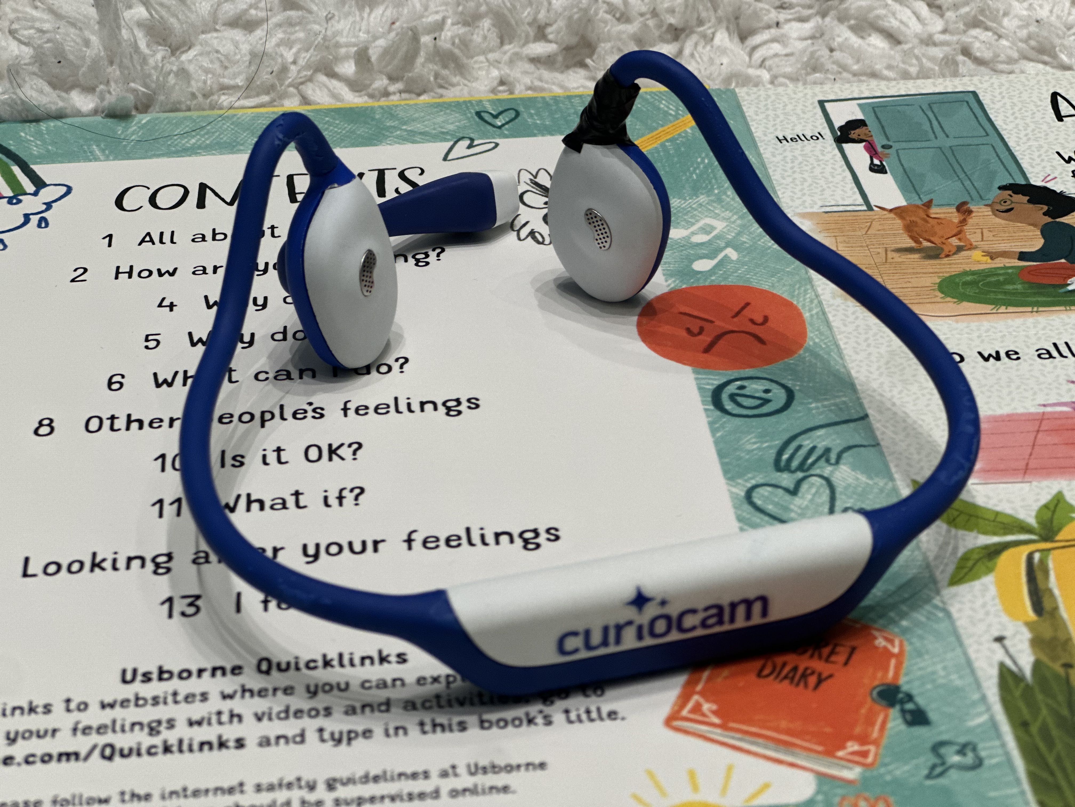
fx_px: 2391
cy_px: 404
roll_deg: +0.0
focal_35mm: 77
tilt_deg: -30.1
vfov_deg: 19.1
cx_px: 538
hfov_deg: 25.3
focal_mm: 9
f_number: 2.8
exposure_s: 1/50
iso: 125
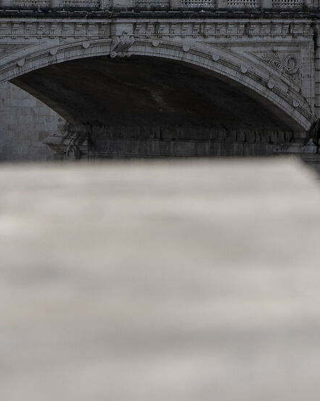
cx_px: 541
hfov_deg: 5.3
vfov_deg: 6.6
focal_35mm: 287
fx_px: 3399
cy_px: -262
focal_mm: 70
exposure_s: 1/400
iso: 100
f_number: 7.1
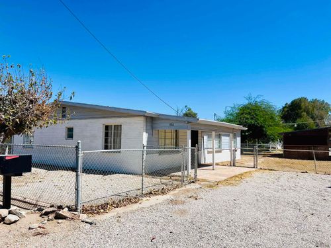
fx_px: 249
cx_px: 166
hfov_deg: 67.3
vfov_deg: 53.1
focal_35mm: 26
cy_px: 124
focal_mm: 5.7
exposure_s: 1/5882
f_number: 1.5
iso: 50
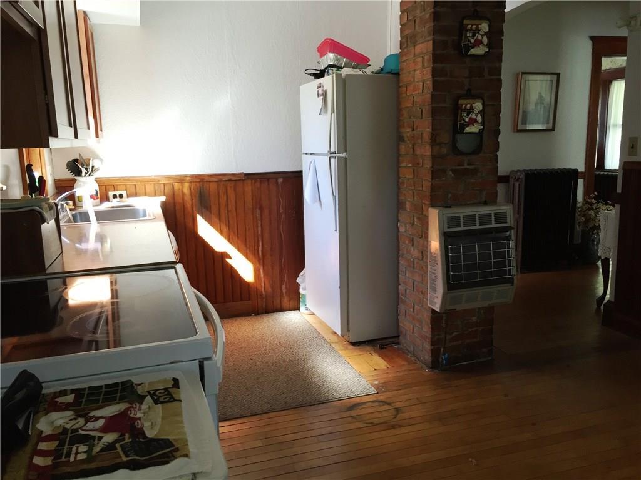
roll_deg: +0.9
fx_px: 537
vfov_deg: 48.2
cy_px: 240
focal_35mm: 29
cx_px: 320
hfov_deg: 61.7
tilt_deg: -10.0
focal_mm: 4.15
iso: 64
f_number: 2.2
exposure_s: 1/30
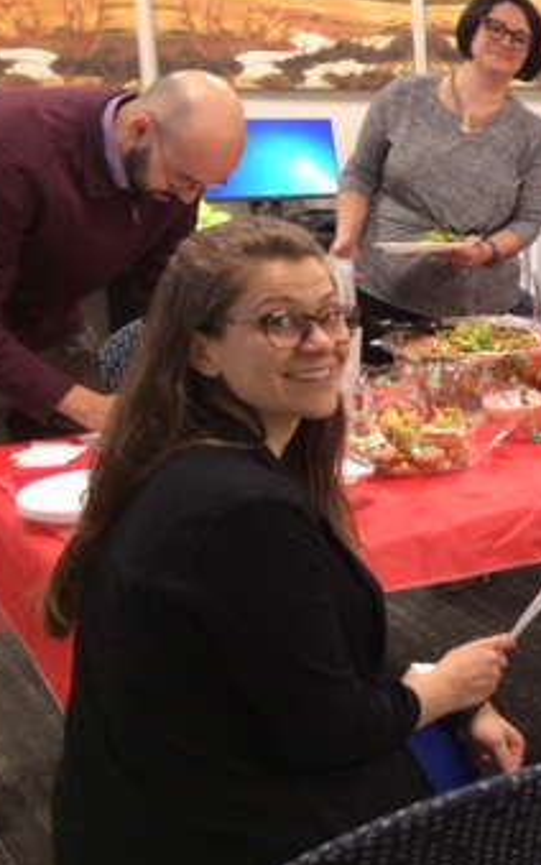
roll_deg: +0.4
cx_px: 778
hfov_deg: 19.8
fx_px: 1368
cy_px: 347
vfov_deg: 35.0
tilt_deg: -14.1
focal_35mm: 58
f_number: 2.2
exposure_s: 1/30
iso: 100
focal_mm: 4.15
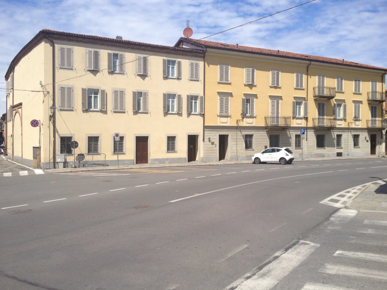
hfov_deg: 52.6
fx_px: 391
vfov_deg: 40.7
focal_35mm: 35
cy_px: 145
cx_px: 194
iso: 50
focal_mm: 4.28
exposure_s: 1/1905
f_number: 2.4
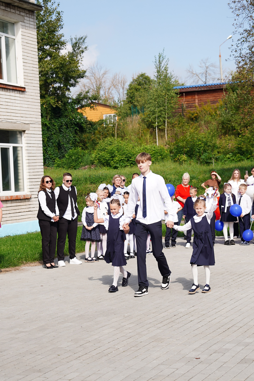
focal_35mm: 72
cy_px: 190
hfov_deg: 18.9
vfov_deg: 28.1
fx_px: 762
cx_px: 127
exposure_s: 1/1250
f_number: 3.2
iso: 125
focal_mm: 48
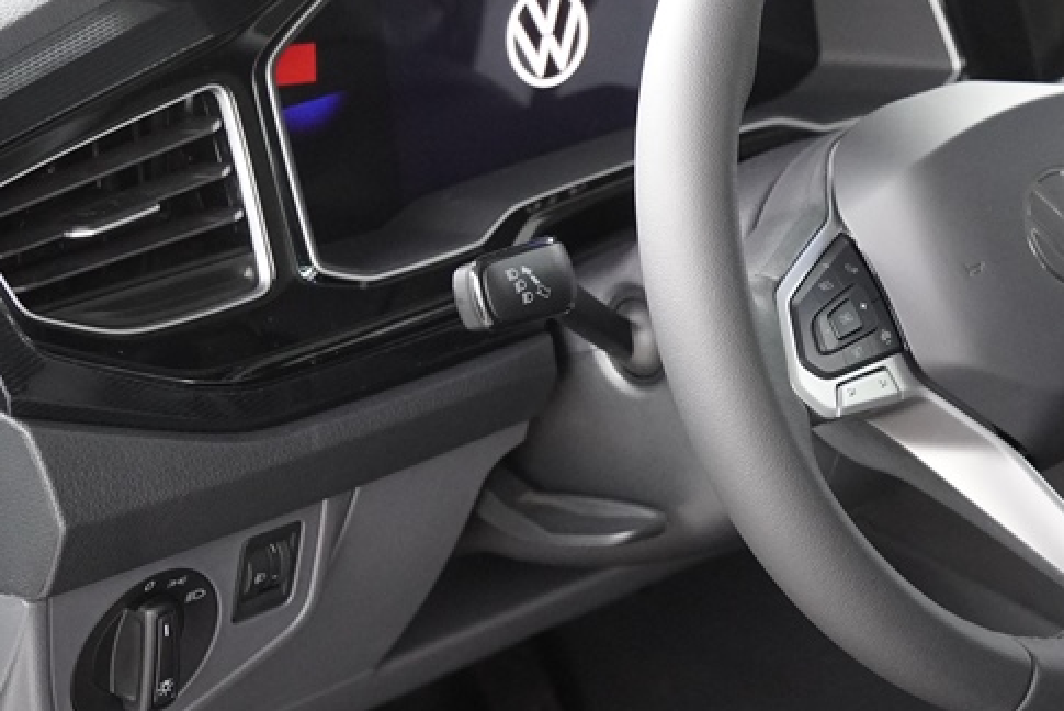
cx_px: 1018
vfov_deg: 12.0
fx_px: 3371
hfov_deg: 17.6
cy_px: 253
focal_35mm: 114
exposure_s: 1/160
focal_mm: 36
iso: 3200
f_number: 2.8
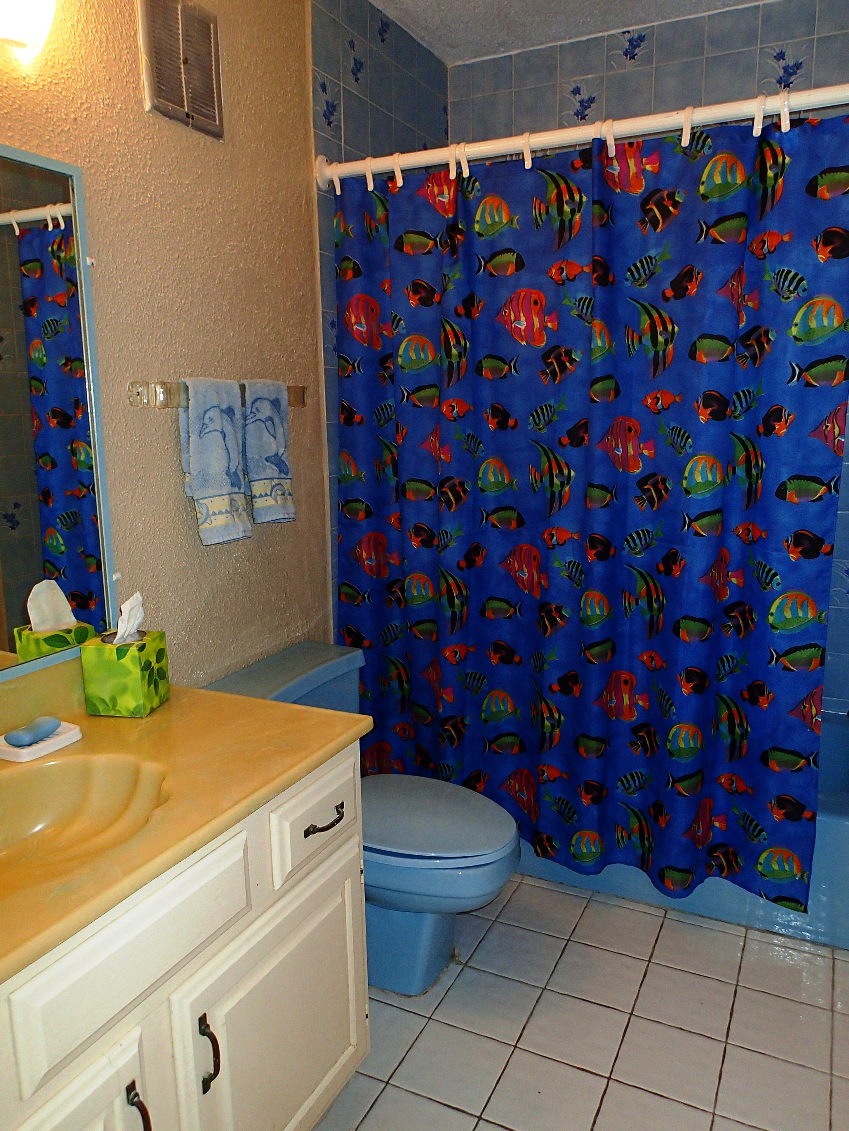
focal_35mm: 25
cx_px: 424
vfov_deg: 69.4
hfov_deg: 54.9
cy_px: 566
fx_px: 818
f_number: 2.8
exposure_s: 1/60
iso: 200
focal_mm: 4.5
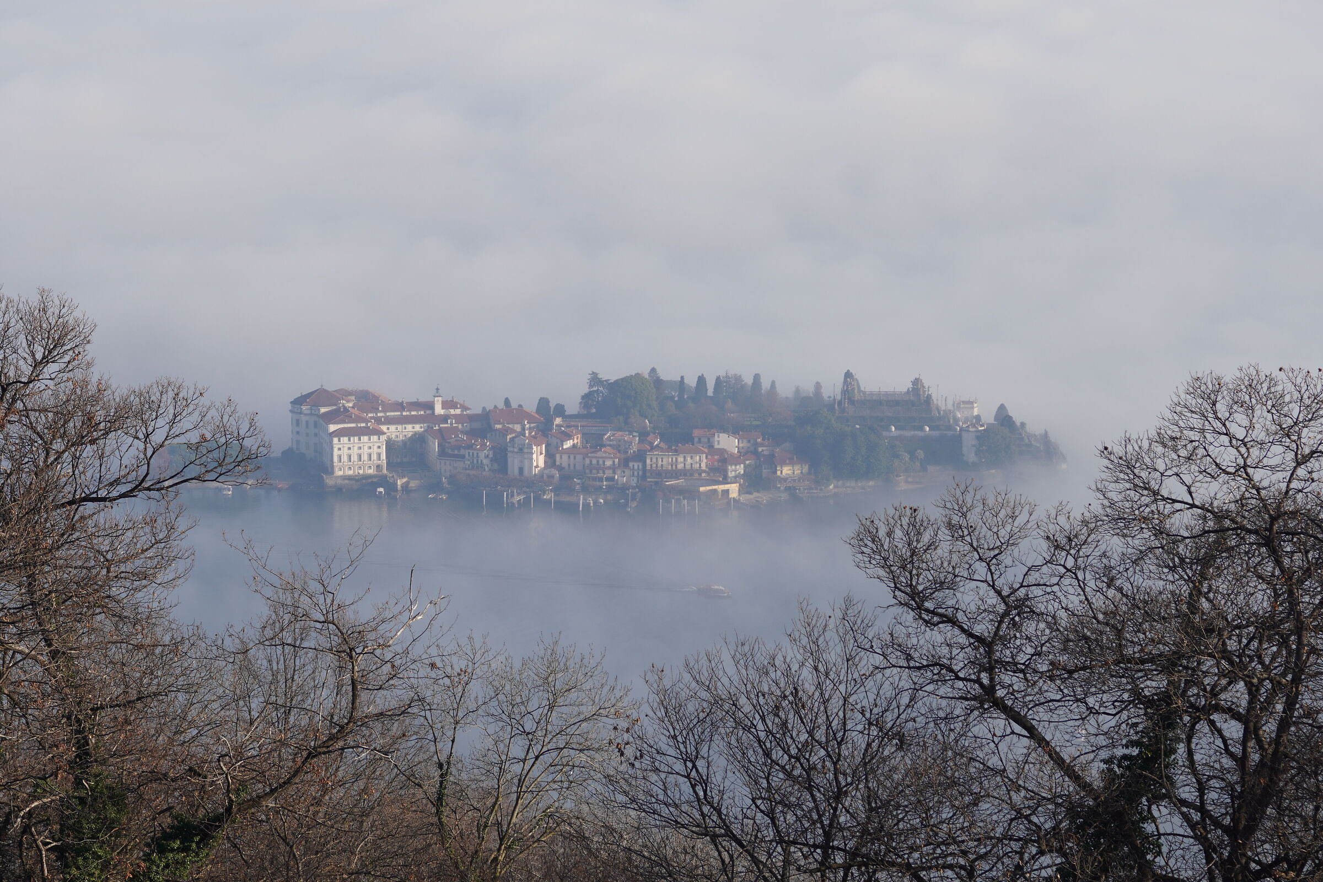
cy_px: 441
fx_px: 3307
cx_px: 662
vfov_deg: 15.2
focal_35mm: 90
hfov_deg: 22.6
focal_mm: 60
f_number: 7.1
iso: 100
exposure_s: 1/320
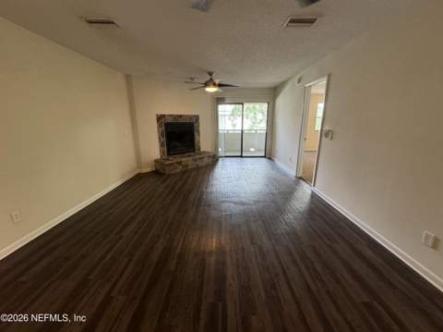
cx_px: 222
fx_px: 179
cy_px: 166
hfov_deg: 102.1
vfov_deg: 85.6
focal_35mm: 14
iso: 320
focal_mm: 2.22
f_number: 2.2
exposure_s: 1/60
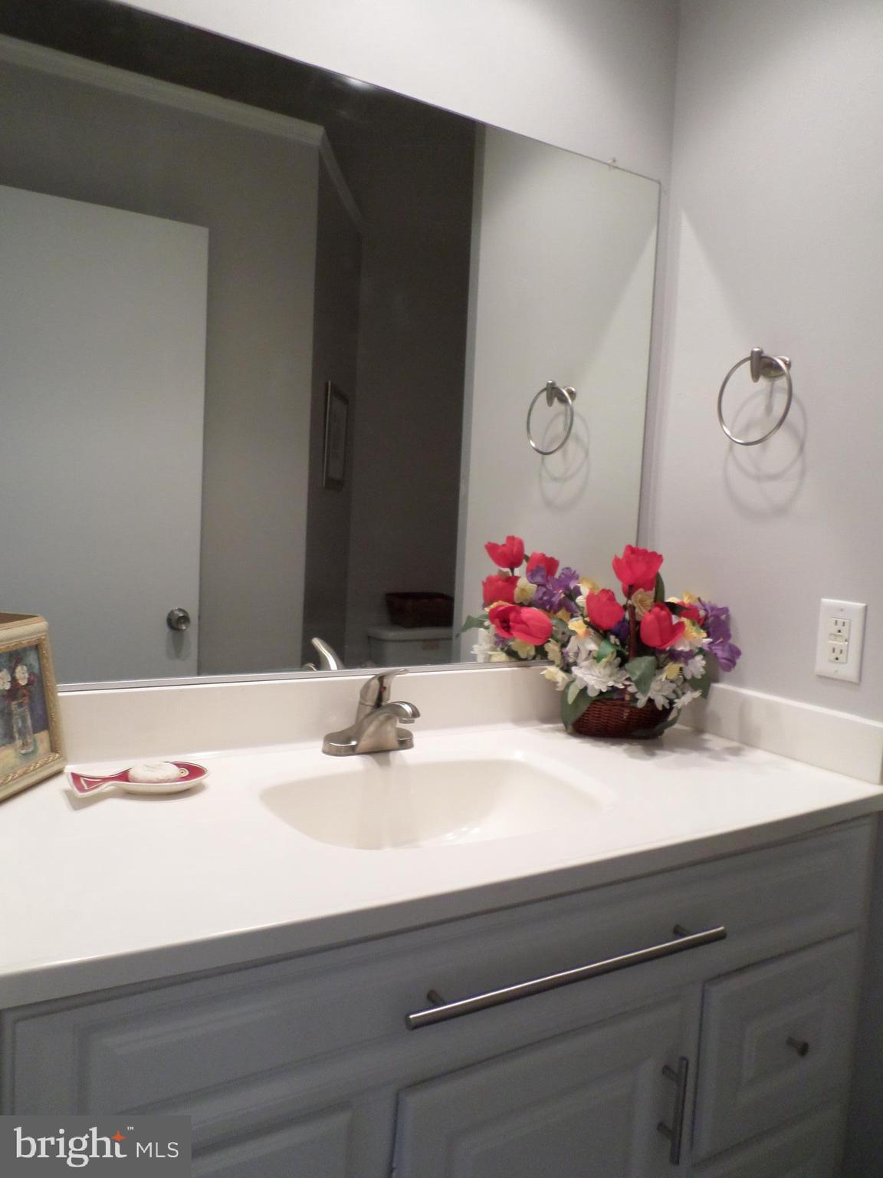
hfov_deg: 54.9
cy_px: 589
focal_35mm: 25
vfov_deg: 69.4
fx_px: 850
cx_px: 442
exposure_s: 1/30
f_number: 2.5
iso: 200
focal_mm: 4.5
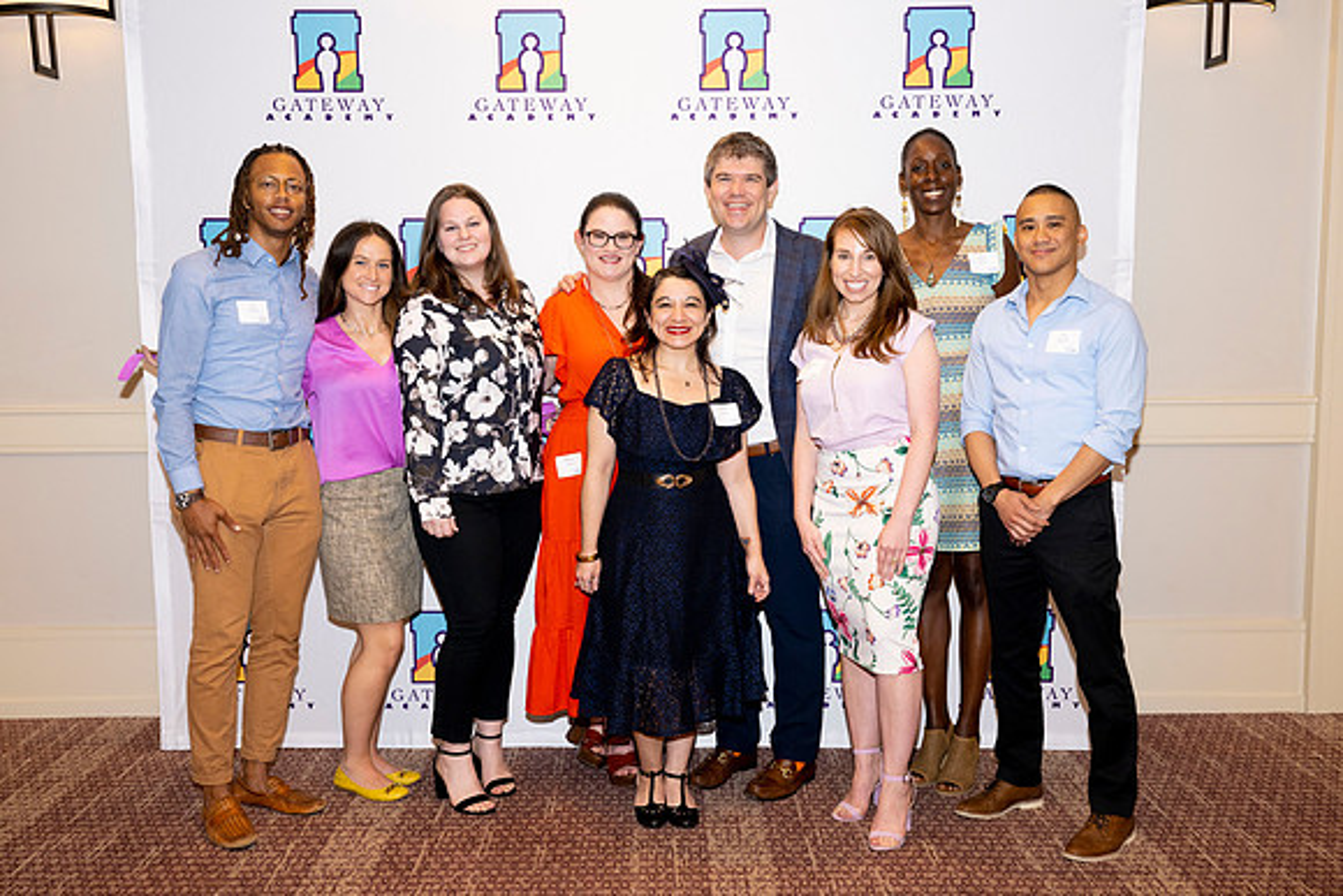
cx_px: 672
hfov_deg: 54.4
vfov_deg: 37.9
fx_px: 1306
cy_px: 448
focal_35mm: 35
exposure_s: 1/200
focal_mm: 35
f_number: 5.6
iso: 800
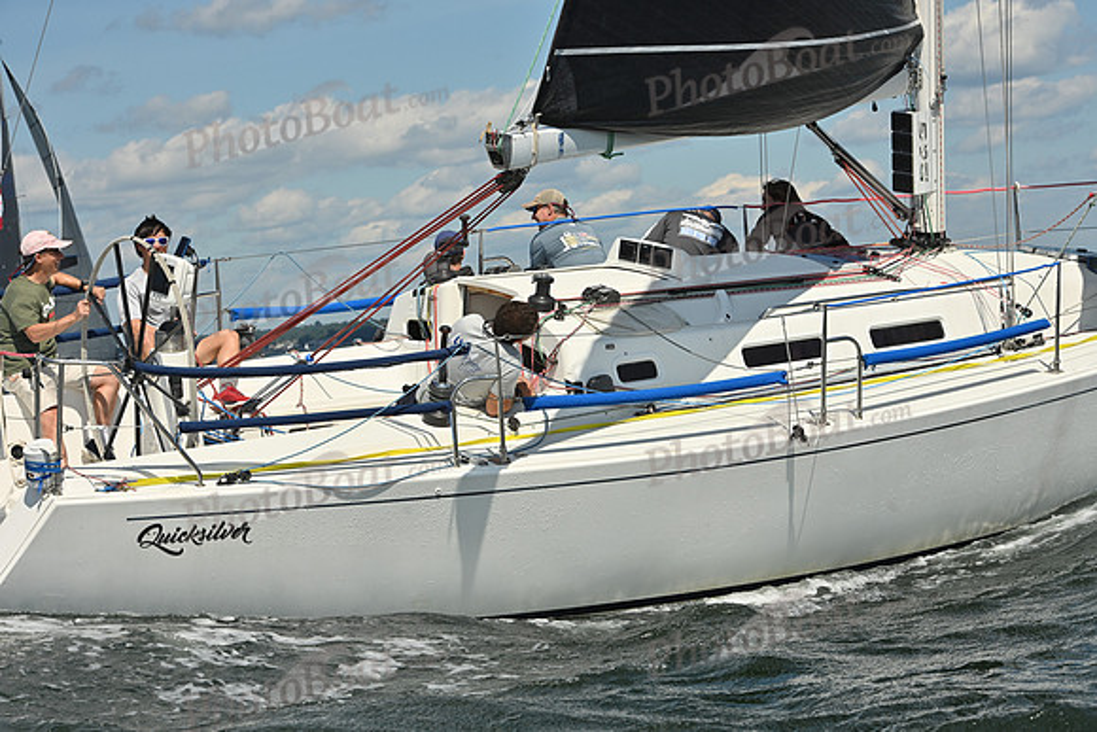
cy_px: 366
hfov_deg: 20.8
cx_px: 548
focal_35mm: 98
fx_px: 2987
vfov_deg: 14.0
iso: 250
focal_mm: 98
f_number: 11
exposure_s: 1/1250
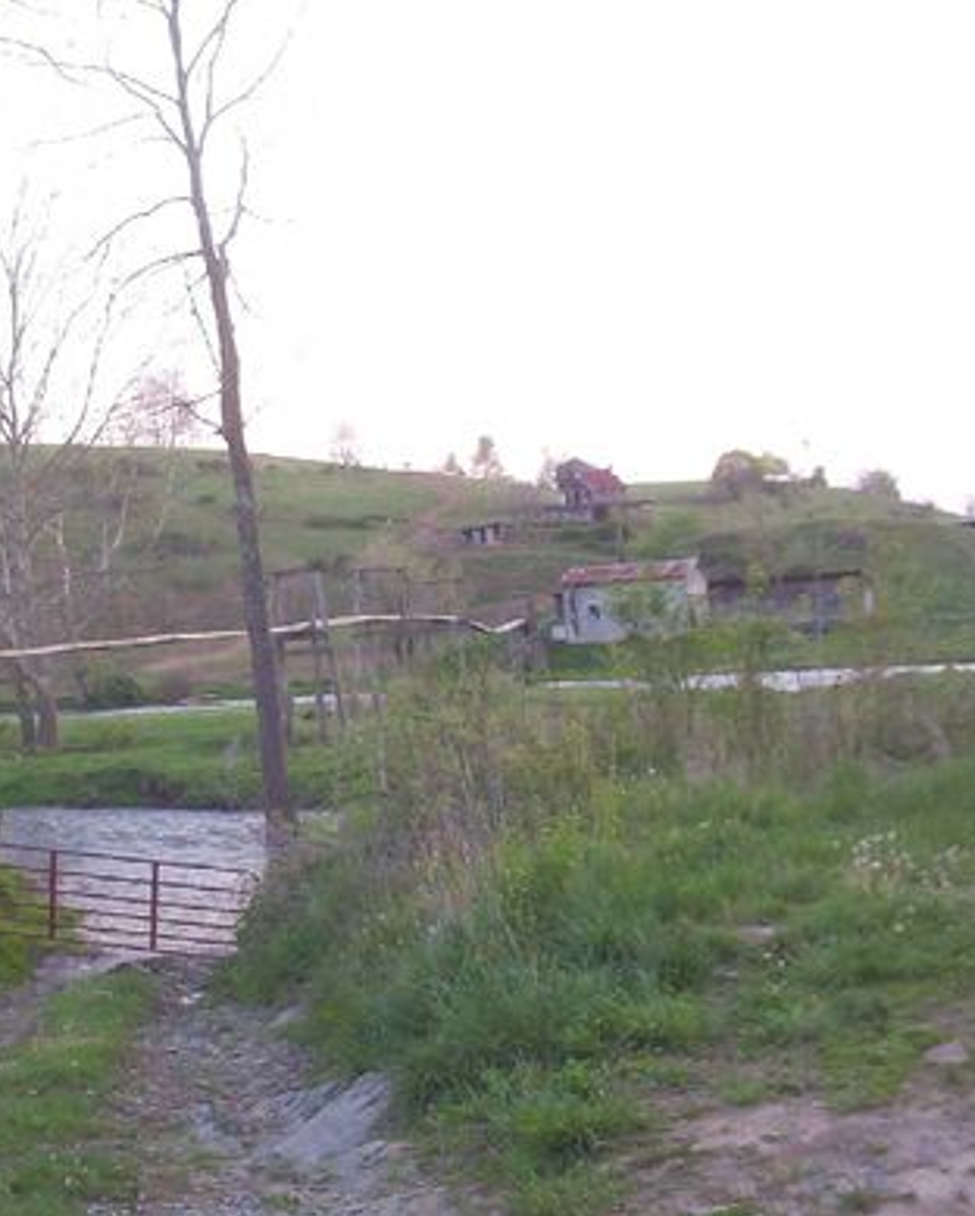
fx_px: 1873
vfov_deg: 36.0
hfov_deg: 29.0
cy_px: 617
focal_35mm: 52
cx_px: 319
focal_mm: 6
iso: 140
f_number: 4.5
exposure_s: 1/36.3
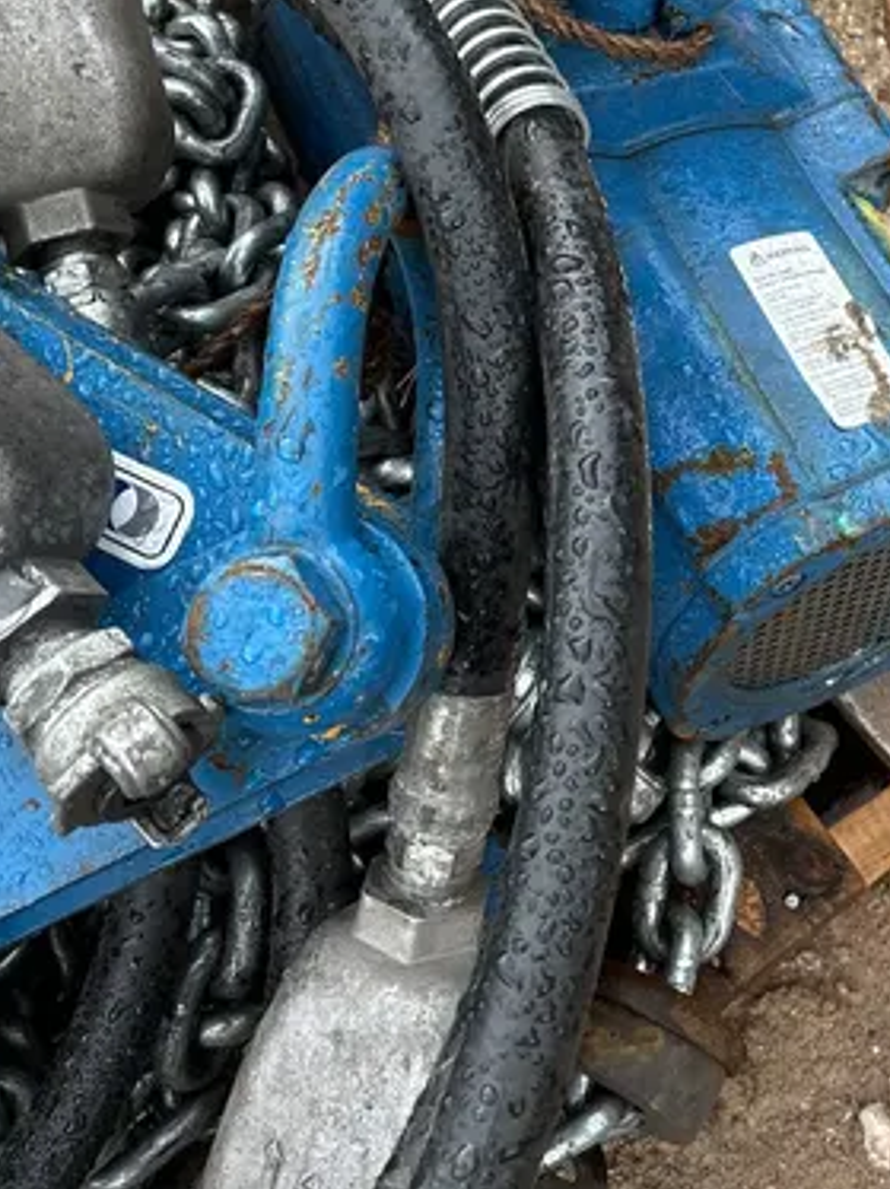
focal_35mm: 51
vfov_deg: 37.0
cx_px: 795
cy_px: 361
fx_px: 1750
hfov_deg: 27.5
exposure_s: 1/121
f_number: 1.6
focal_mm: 5.96
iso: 100
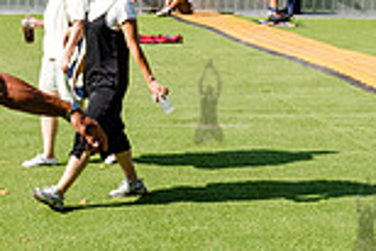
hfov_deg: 16.8
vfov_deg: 11.9
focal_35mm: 115
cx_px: -107
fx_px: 1202
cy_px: 218
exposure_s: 1/3200
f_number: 3.5
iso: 320
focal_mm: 26
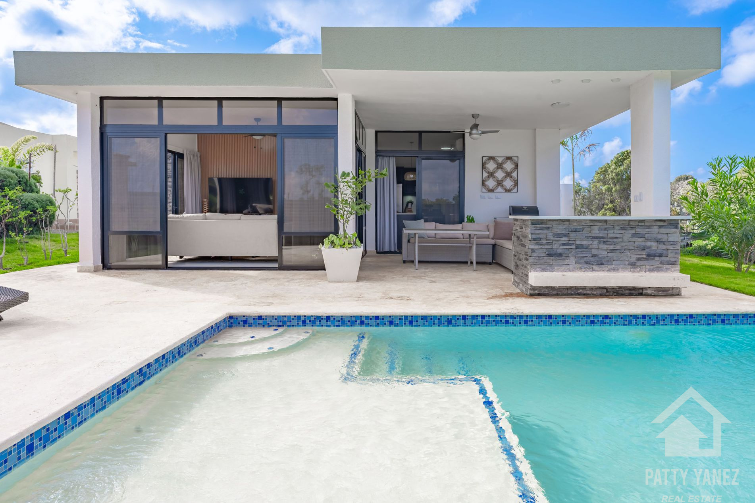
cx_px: 378
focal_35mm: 21
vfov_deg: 60.2
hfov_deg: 82.0
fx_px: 434
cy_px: 252
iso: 160
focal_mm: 20.7
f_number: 10
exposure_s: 1/1000
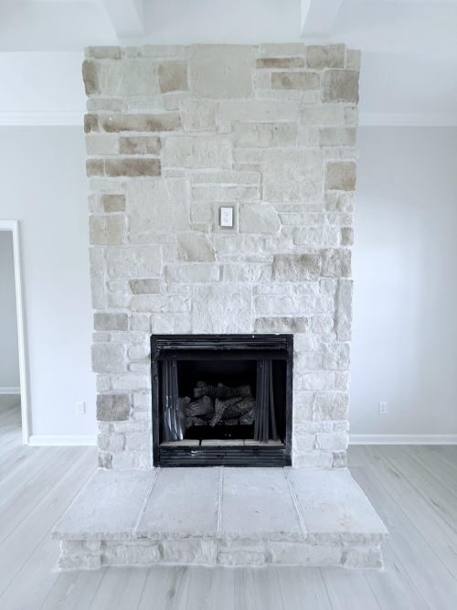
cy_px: 305
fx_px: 247
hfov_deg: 85.7
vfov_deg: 102.1
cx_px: 228
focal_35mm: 14
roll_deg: -0.4
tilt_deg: -3.3
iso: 250
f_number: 2.2
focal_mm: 2.22
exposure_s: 1/120
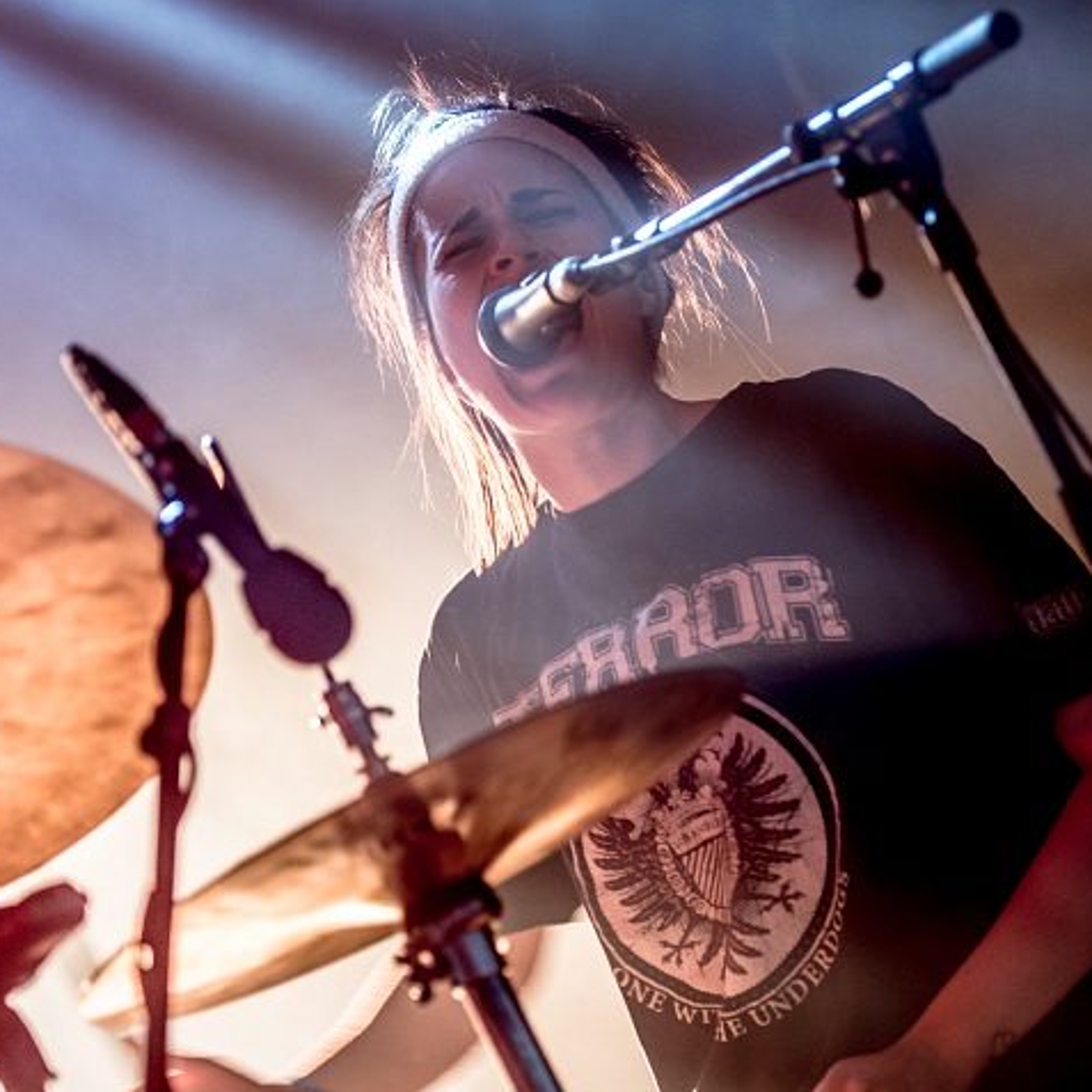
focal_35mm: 173
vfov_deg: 10.1
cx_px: 609
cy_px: 547
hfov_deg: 10.1
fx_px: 6174
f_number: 2.8
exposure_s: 1/100
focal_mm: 90
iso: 800
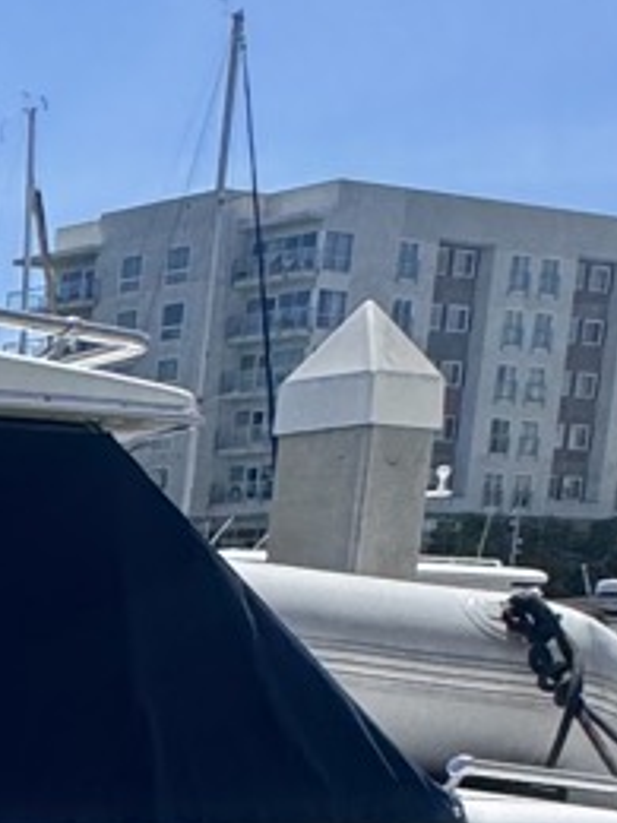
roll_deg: -0.3
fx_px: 2044
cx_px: -911
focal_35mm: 86
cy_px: 994
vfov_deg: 21.1
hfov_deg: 12.8
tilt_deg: -10.3
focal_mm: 2.22
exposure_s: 1/1748
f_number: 2.2
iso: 50
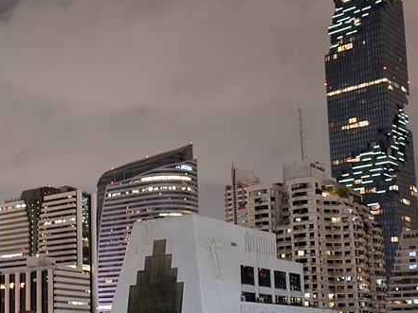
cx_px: 15
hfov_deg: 30.7
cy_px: 244
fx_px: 713
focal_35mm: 59
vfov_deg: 24.5
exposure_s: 1/8
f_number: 1.8
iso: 1000
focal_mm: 5.4
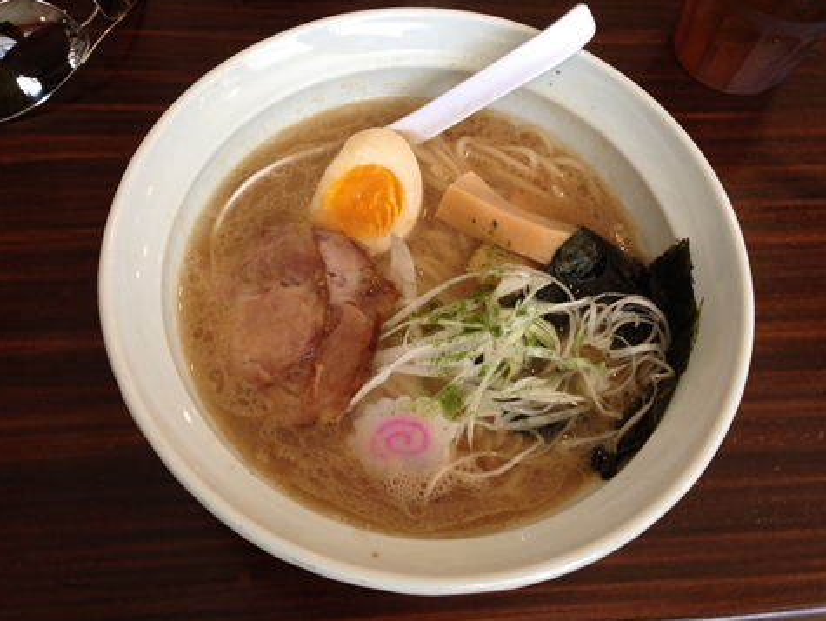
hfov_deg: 53.9
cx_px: 419
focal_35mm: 34
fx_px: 812
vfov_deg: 41.8
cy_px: 305
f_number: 2.4
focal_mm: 4.13
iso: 80
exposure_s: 1/20
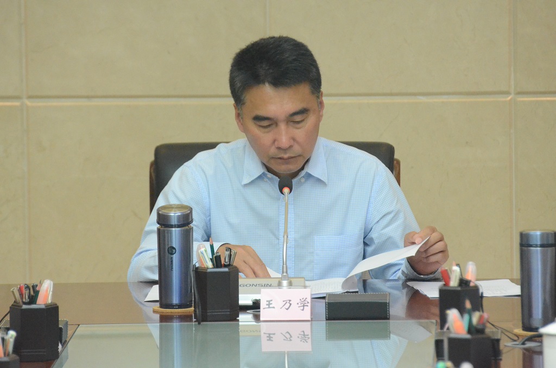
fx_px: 6935
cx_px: 278
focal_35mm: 450
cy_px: 184
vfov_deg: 3.0
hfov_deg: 4.6
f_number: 5.6
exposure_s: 1/320
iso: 6400
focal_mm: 300
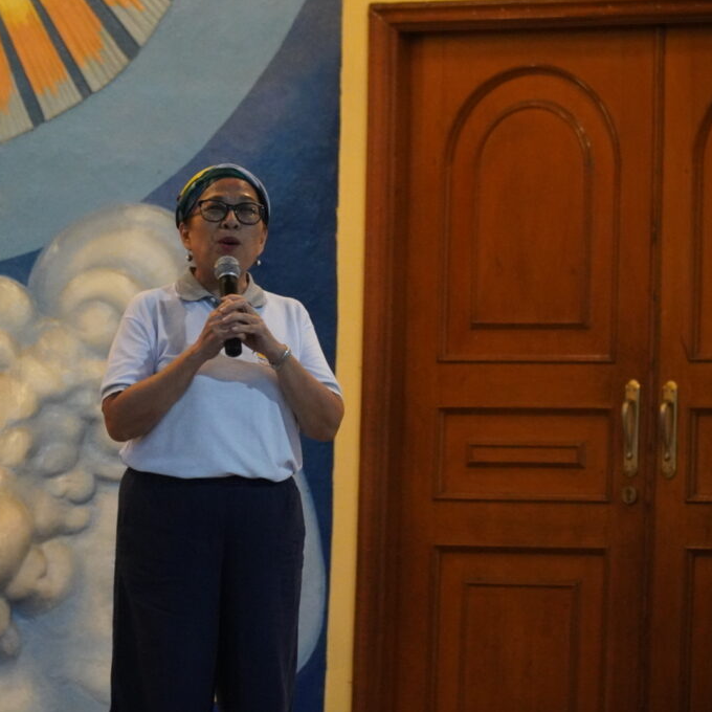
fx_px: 4692
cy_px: 356
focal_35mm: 202
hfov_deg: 8.7
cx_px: 235
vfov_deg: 8.7
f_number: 4
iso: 6400
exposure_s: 1/80
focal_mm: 105
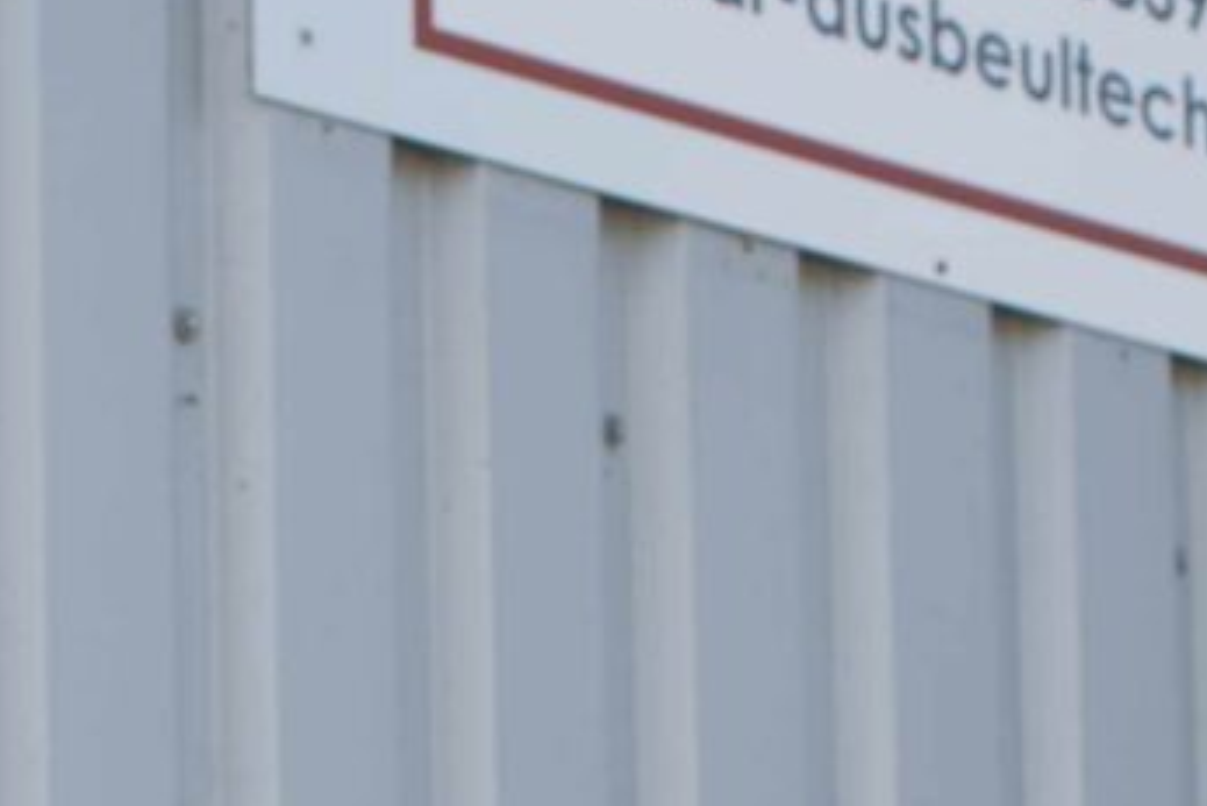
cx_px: -94
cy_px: 1704
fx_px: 6943
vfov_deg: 6.4
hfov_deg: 9.8
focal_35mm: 207
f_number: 4.5
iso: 100
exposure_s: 1/400
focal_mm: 28
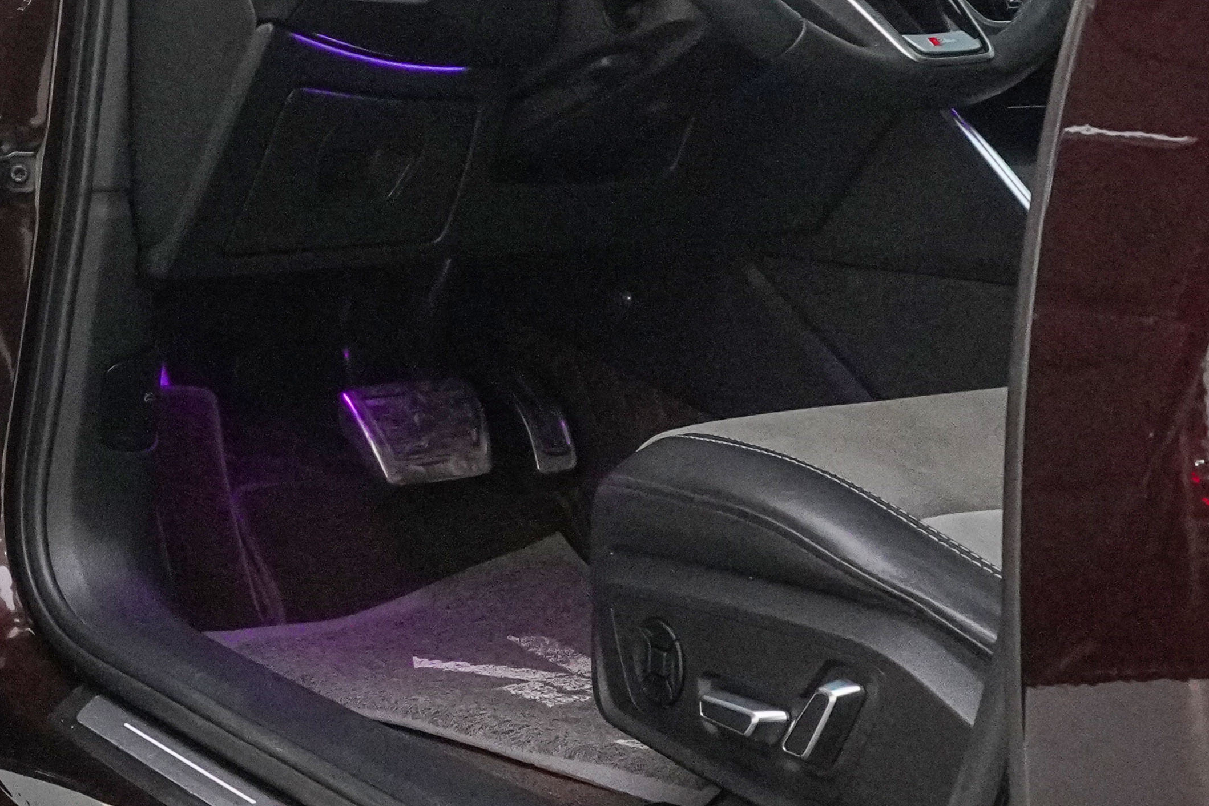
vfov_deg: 19.6
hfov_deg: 27.2
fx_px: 2283
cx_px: -115
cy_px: 50
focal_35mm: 68
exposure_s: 1/100
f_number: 6.3
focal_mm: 16
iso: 6400
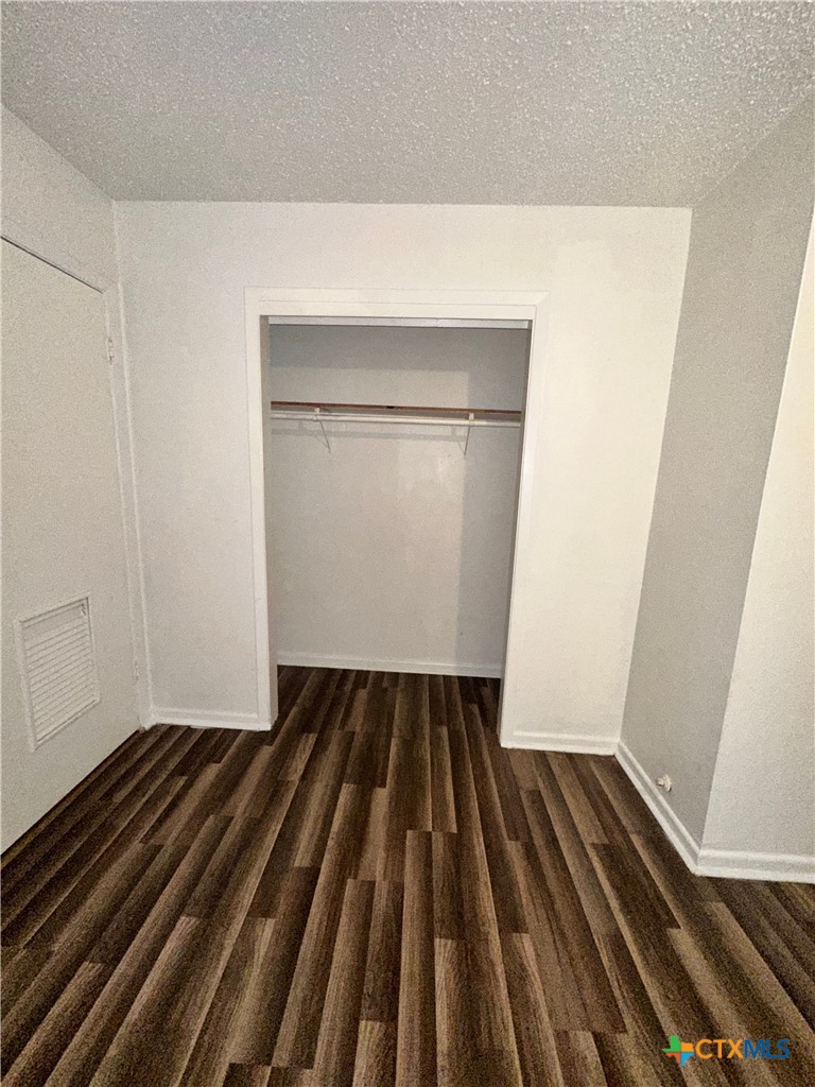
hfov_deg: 85.7
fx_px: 439
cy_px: 544
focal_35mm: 14
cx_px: 408
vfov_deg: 102.1
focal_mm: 2.22
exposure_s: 1/60
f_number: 2.2
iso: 400
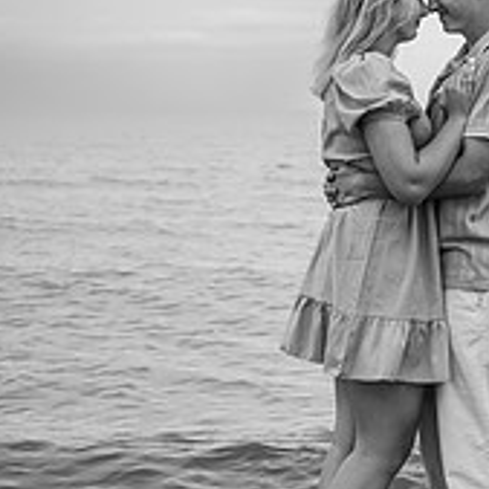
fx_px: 1518
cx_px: 394
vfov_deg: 18.2
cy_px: 139
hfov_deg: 18.1
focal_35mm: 95
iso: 320
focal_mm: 42
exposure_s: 1/1000
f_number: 2.8
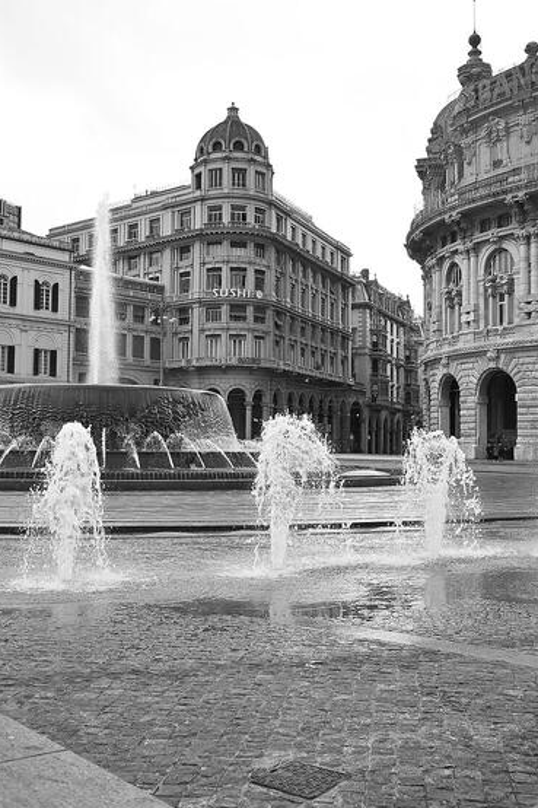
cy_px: 386
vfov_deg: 48.7
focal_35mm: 40
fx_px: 893
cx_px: 249
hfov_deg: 33.5
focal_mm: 24.5
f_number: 8
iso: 400
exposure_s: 1/200
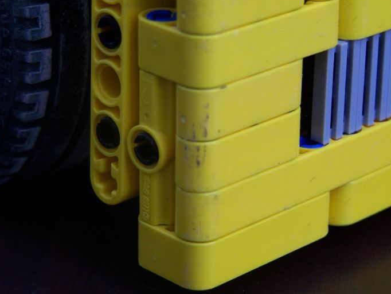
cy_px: 136
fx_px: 1548
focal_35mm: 137
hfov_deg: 14.4
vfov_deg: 10.8
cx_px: 187
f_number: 3.2
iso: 80
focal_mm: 19.4
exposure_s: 1/500
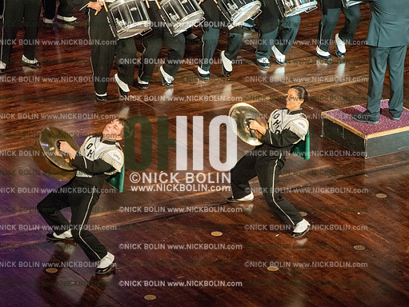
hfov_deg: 9.1
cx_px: 180
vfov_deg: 6.8
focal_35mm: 218
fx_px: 2578
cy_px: 154
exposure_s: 1/500
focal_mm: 200
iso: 8000
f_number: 5.6
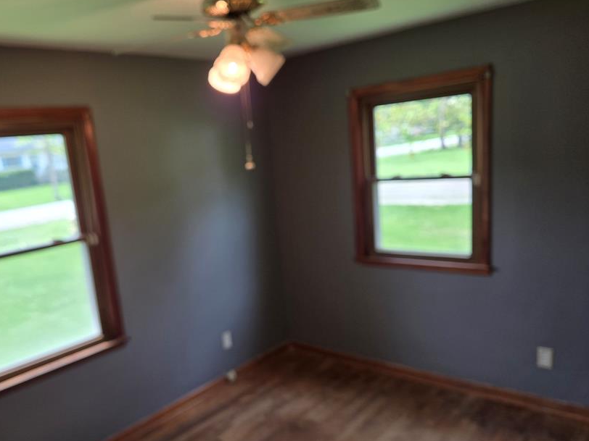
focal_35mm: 29
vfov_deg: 48.0
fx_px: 493
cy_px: 259
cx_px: 228
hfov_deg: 61.0
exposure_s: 1/120
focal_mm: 5.4
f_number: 1.8
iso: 40
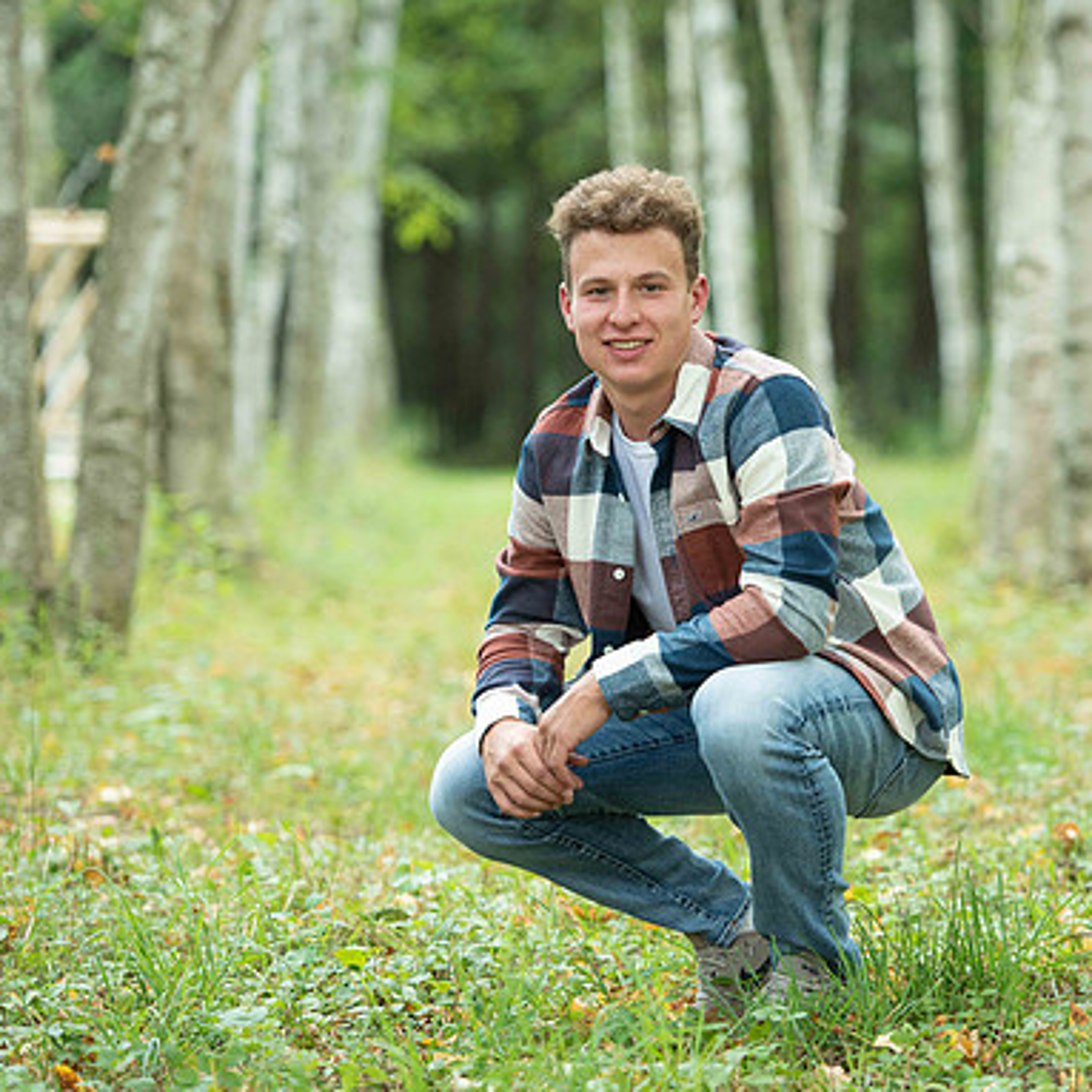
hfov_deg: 11.1
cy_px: 549
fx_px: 5603
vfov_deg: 11.1
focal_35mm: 157
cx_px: 741
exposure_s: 1/200
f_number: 3.2
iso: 400
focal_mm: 122
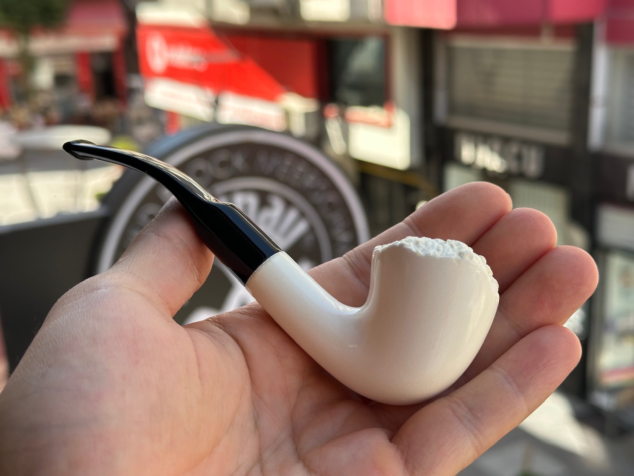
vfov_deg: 30.3
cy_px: 238
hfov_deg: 39.7
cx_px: 317
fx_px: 879
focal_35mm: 48
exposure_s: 1/608
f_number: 1.78
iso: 64
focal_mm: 6.86
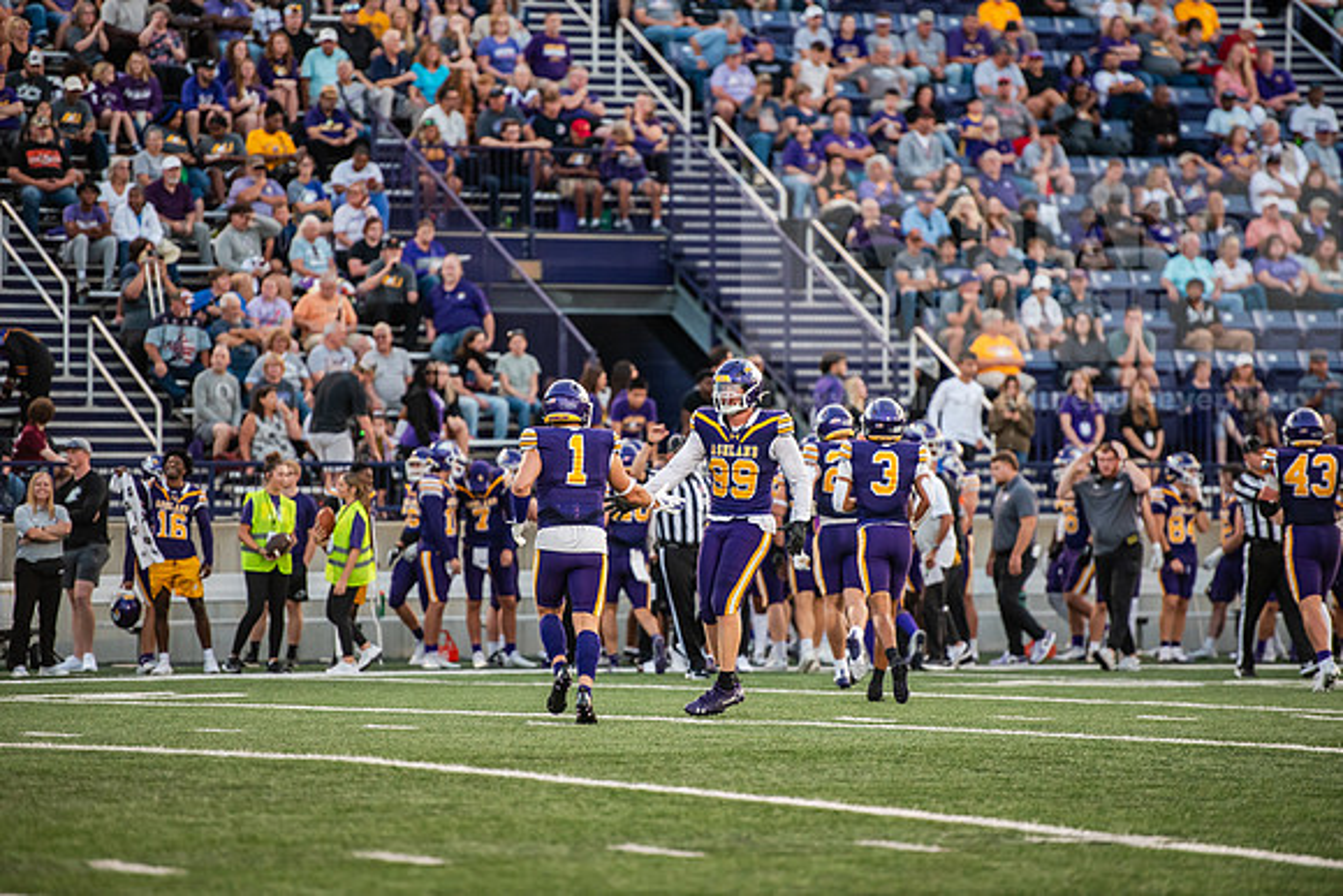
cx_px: 672
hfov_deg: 10.3
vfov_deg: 6.9
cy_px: 448
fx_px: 7463
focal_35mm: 200
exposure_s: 1/1000
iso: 1600
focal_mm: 200
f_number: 3.2
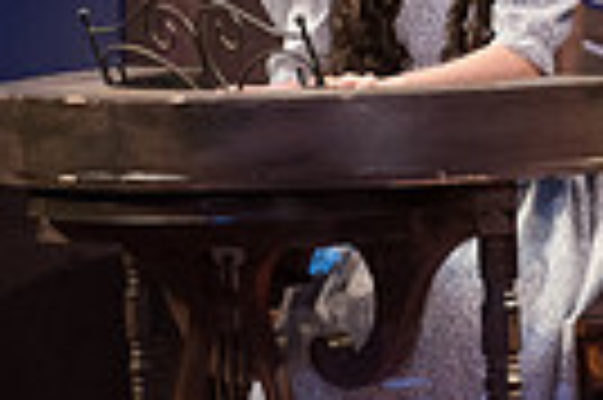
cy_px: -43
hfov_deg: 2.4
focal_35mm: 865
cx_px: 657
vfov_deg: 1.6
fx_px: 14471
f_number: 3.2
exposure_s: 1/320
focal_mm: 200
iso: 3200
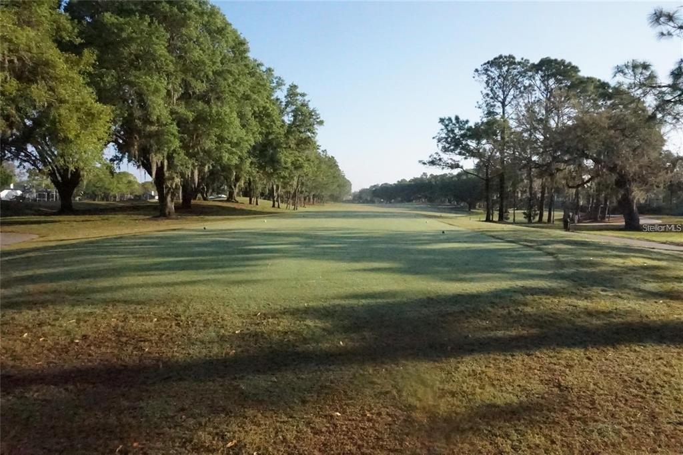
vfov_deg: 53.1
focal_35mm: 24
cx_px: 342
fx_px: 455
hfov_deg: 73.8
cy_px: 228
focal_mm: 16
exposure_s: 1/4000
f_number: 18
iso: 16000
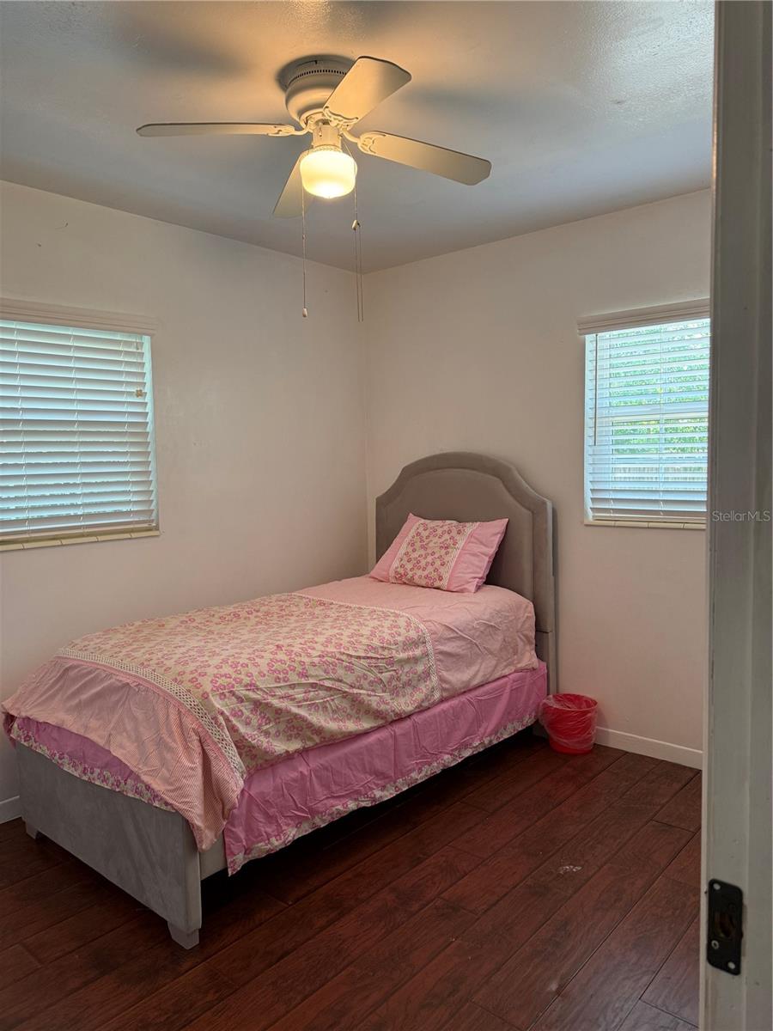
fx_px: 715
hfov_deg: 56.8
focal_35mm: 24
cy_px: 516
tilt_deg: -4.5
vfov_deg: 71.6
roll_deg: +0.8
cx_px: 386
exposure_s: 1/60
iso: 200
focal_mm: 6.76
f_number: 1.78
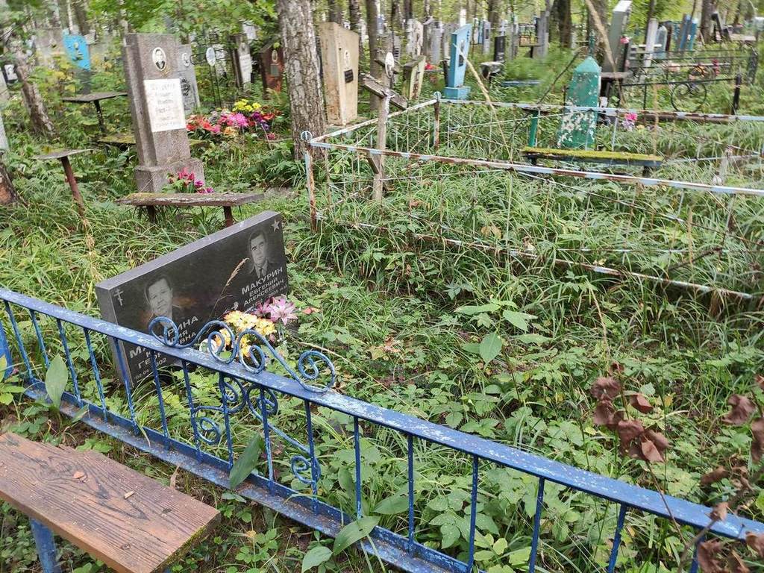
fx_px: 574
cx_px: 382
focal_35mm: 26
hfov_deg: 67.3
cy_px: 286
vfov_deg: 53.1
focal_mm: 4.77
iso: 216
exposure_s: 1/60
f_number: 1.75
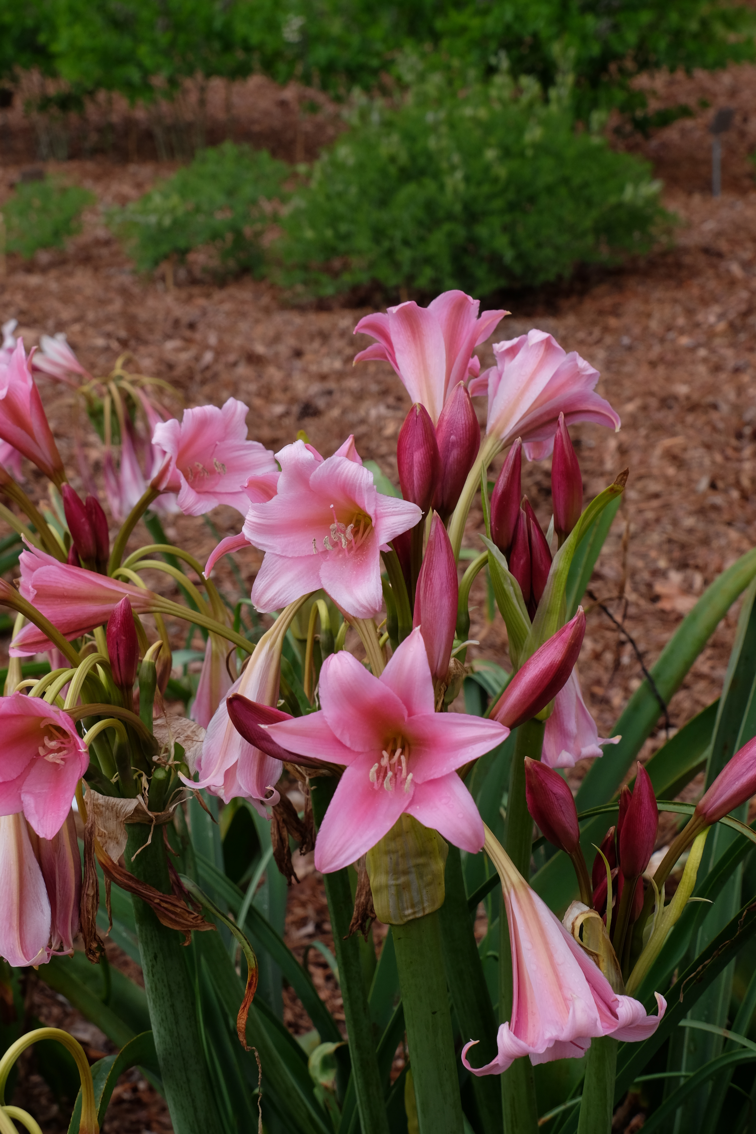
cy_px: 567
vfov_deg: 34.5
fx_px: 1827
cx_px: 378
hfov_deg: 23.4
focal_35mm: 58
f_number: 9
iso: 500
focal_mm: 38.9
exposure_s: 1/60
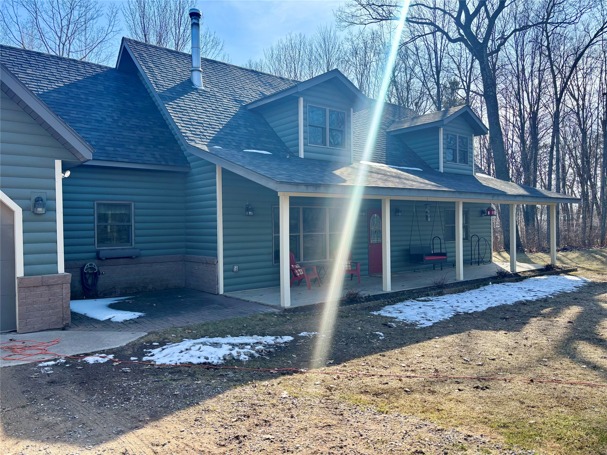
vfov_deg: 53.1
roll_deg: -0.2
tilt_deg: -0.7
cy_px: 228
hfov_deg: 67.3
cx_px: 304
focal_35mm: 26
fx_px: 456
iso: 50
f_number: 1.6
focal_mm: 5.96
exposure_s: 1/961
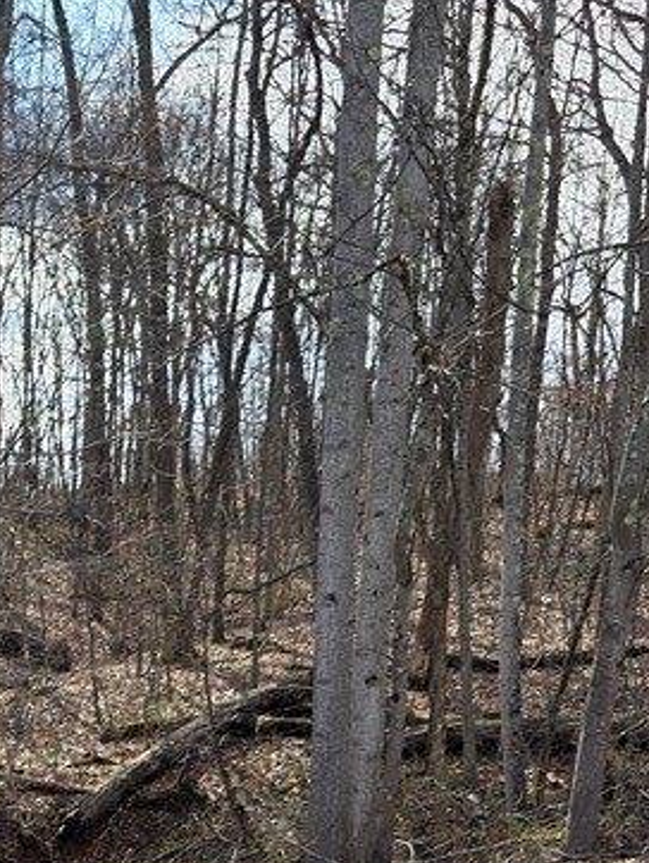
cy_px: 1044
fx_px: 1623
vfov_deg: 26.4
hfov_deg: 21.7
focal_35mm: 65
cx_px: -19
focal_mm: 6.3
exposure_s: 1/1819
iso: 80
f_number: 1.7
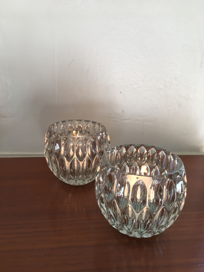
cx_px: 102
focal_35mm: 29
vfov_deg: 61.7
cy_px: 136
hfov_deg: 48.2
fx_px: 228
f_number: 2.2
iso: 25
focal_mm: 4.15
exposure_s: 1/33
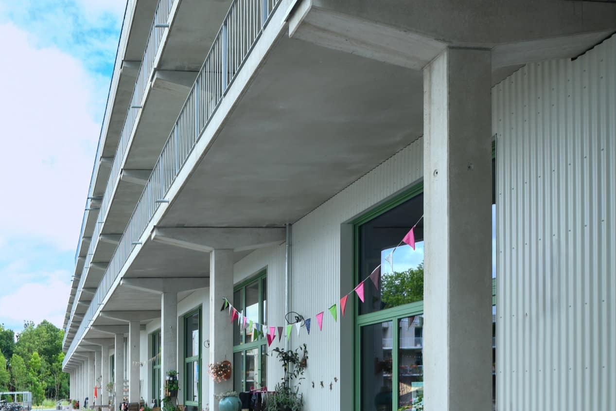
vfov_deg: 42.8
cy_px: 285
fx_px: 513
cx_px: 144
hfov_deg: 58.3
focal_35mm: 30
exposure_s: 1/125
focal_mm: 19
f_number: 8
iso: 160
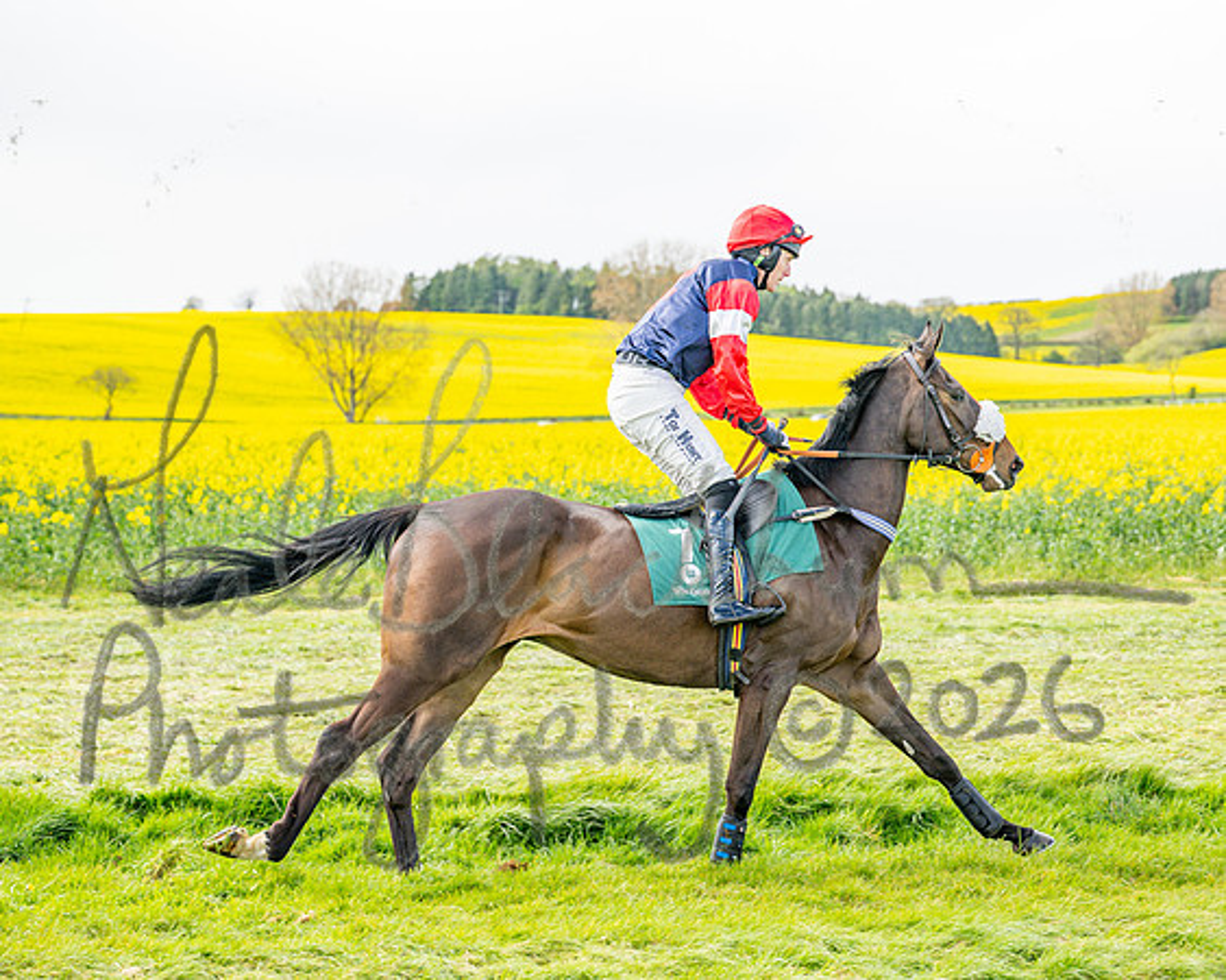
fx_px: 2859
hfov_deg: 24.2
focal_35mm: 79
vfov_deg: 19.4
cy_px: 490
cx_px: 617
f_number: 4
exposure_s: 1/1250
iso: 200
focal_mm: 70
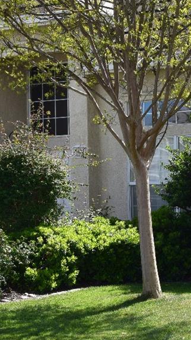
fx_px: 1156
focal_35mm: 128
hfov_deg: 9.4
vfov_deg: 16.7
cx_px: 84
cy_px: 132
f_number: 10
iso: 400
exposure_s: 1/320
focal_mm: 31
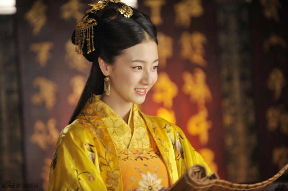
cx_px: 144
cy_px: 96
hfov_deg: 11.4
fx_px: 1439
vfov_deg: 7.6
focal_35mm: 180
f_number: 2.8
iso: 640
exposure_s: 1/125
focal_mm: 180
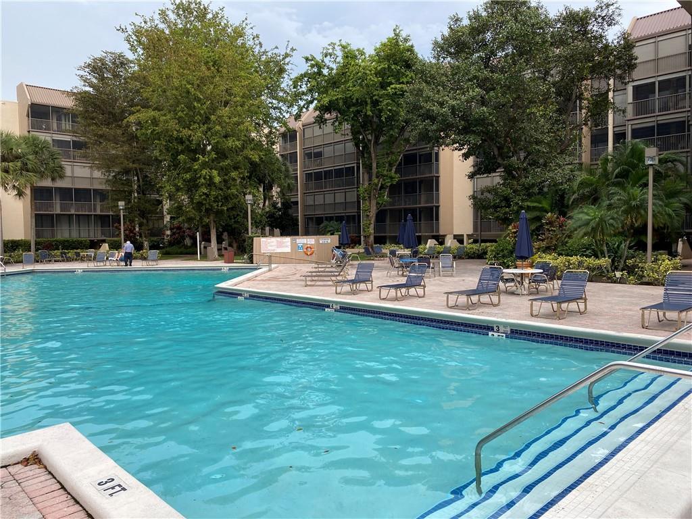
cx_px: 346
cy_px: 260
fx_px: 520
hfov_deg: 67.3
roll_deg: +0.8
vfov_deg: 53.1
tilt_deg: -2.3
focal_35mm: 26
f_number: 1.8
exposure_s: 1/428
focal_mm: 4.25
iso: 32
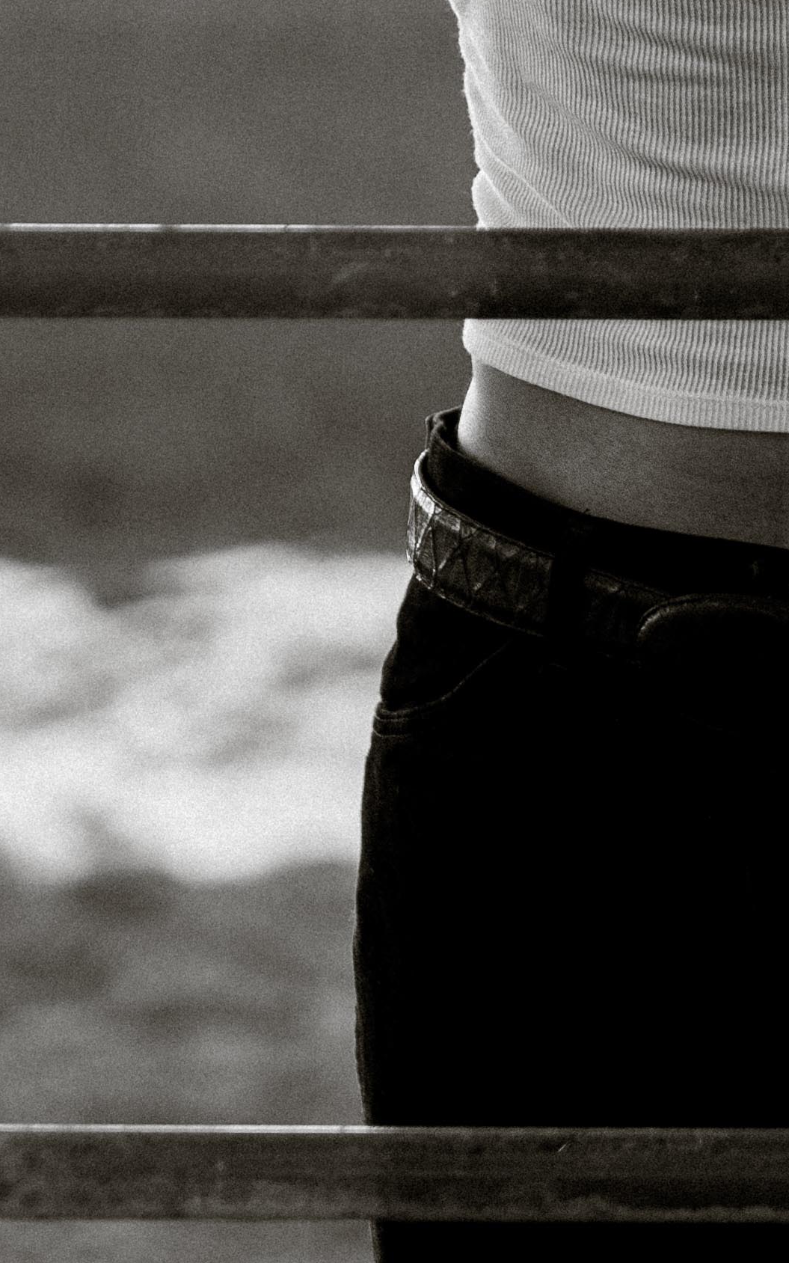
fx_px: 13831
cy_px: -442
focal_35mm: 402
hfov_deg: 3.3
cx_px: 764
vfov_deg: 5.2
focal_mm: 111
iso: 250
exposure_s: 1/640
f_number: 2.8
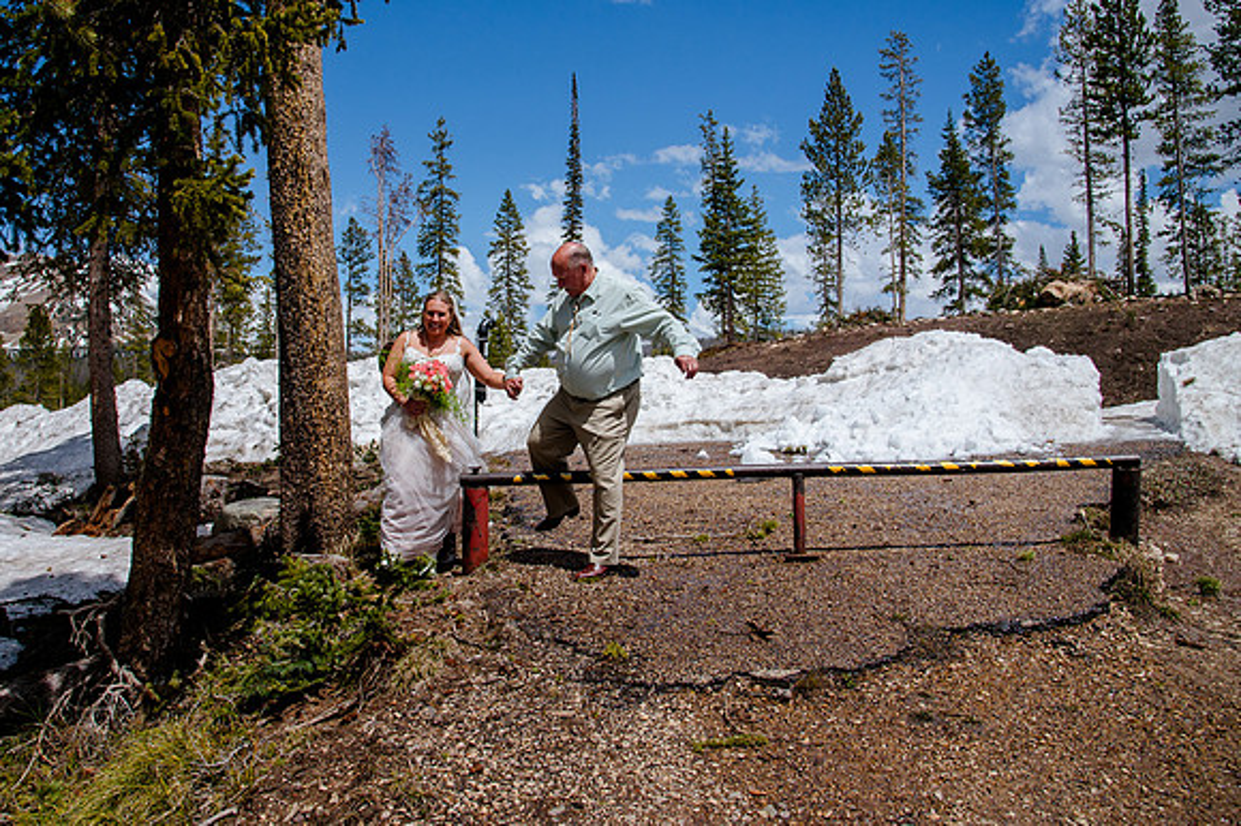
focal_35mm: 30
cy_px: 358
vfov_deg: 44.1
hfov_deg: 62.5
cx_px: 537
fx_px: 1017
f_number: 8
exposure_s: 1/800
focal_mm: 24
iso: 200
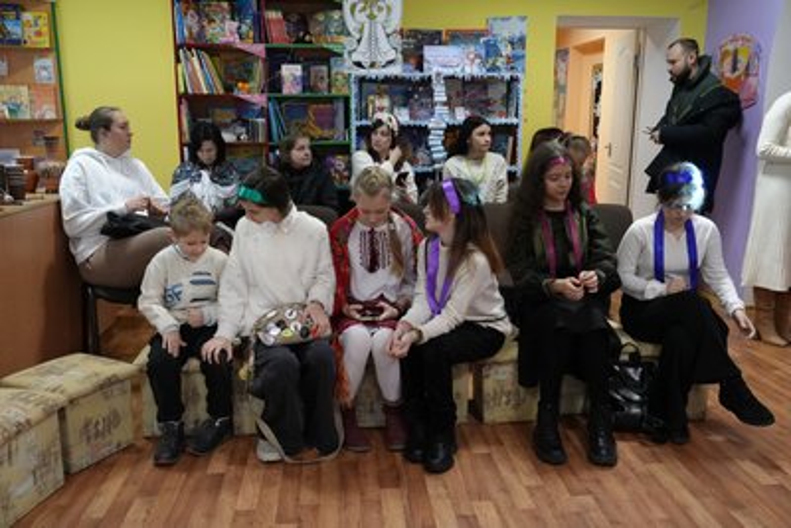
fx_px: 725
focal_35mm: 33
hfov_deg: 57.2
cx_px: 396
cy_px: 264
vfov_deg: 40.0
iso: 10000
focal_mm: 33
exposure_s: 1/160
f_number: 4
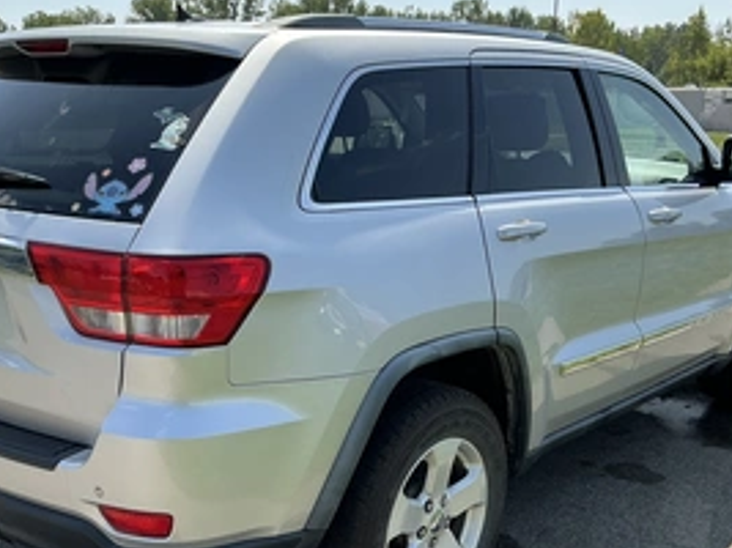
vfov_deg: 34.2
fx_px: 888
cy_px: 340
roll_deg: -0.4
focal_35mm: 42
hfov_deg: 44.8
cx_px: 334
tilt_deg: -12.5
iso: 25
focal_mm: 3
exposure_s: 1/1035
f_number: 1.8
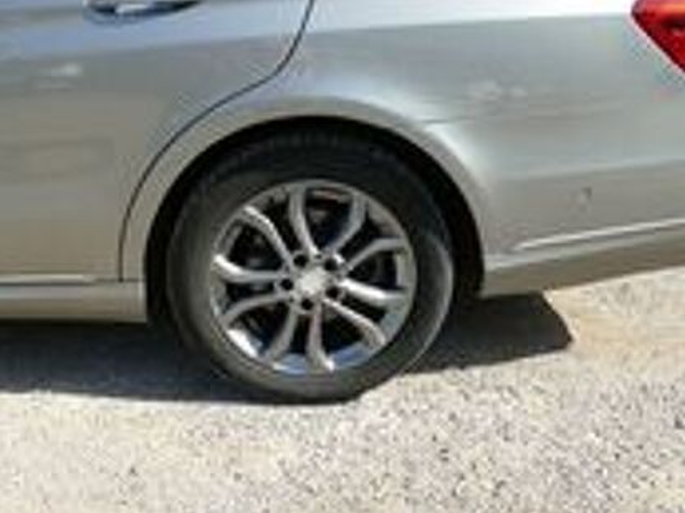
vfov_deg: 36.8
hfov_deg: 47.7
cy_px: 261
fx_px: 771
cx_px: 290
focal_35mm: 39
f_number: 3.1
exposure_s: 1/800
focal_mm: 12.9
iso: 125
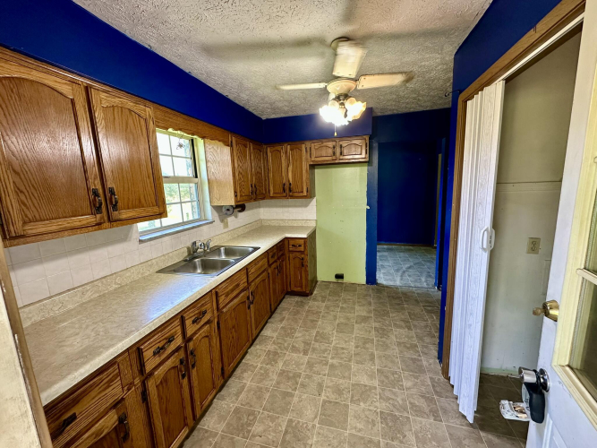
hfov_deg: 102.1
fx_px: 241
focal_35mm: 14
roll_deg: +1.6
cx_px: 298
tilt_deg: -7.0
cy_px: 224
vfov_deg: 85.7
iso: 200
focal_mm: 2.22
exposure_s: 1/60
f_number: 2.2
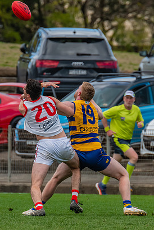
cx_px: 52
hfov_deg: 1.6
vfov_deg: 2.5
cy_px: 144
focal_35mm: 839
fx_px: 5374
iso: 800
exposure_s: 1/1600
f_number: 7.1
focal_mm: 420
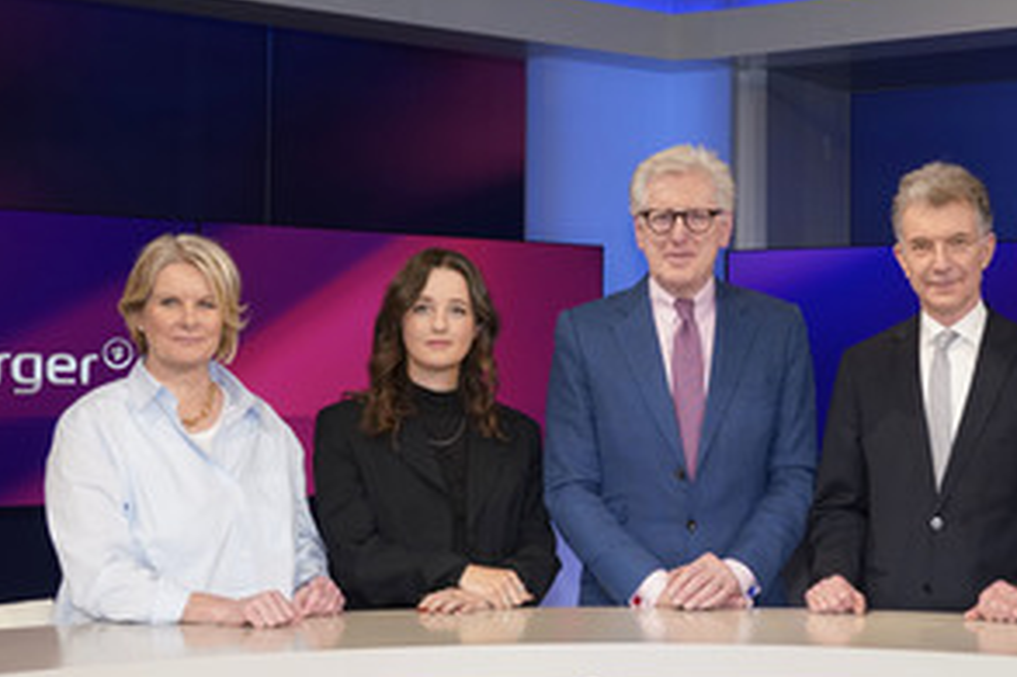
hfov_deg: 34.6
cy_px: 431
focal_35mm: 57
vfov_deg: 23.7
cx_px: 717
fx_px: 1609
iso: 2000
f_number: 5
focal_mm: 37
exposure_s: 1/160
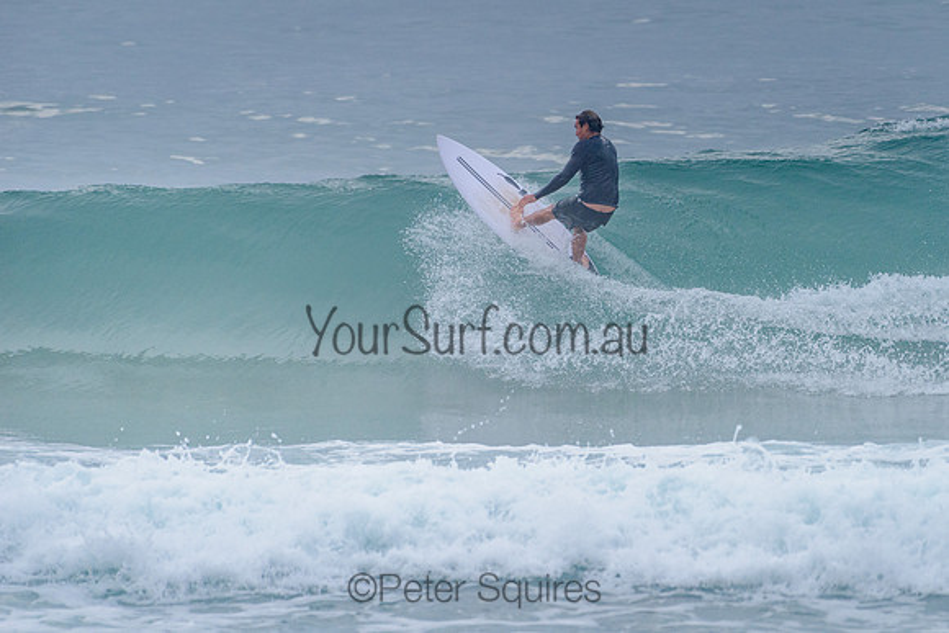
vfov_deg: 2.2
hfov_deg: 3.4
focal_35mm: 613
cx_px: 582
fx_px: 16159
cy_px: 245
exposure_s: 1/2000
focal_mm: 500
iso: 1100
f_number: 5.6
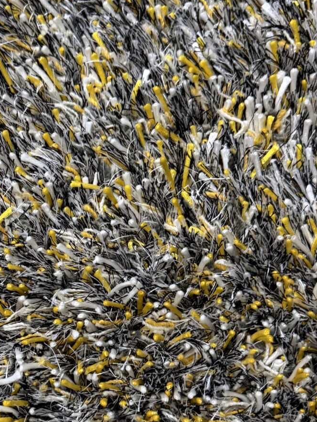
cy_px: 301
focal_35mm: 52
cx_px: 73
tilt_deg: -81.0
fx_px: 635
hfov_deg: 27.6
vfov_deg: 36.2
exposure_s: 1/50
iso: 500
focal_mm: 6.76
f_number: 1.78
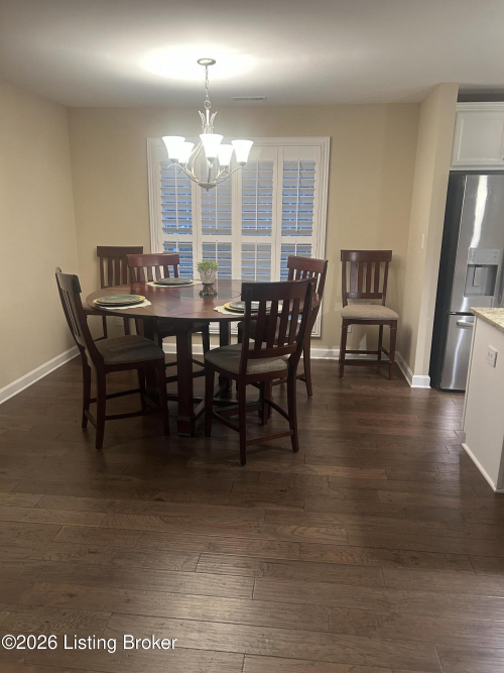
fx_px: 505
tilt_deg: -14.5
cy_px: 336
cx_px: 252
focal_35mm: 26
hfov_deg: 53.0
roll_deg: -0.6
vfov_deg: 67.3
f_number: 1.5
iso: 250
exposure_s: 1/60
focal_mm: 5.7
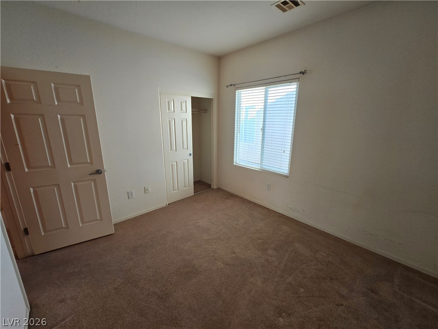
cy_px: 164
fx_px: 164
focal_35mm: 13
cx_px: 219
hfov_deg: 106.2
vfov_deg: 89.9
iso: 80
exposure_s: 1/60
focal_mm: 2.2
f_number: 2.2
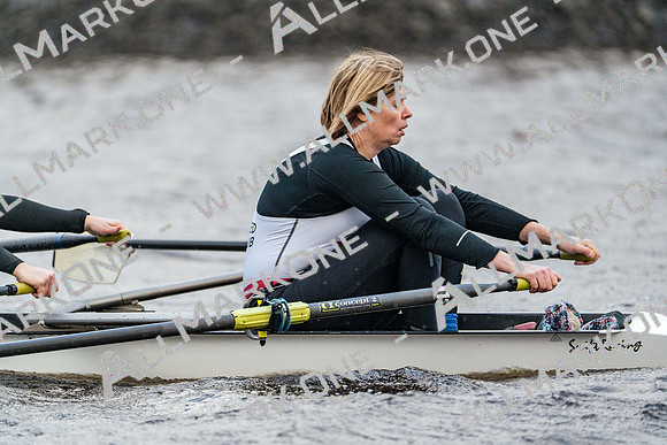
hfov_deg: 4.1
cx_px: 334
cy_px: 222
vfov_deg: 2.8
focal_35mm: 500
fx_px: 9266
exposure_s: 1/1600
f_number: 6.3
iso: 5000
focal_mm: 500
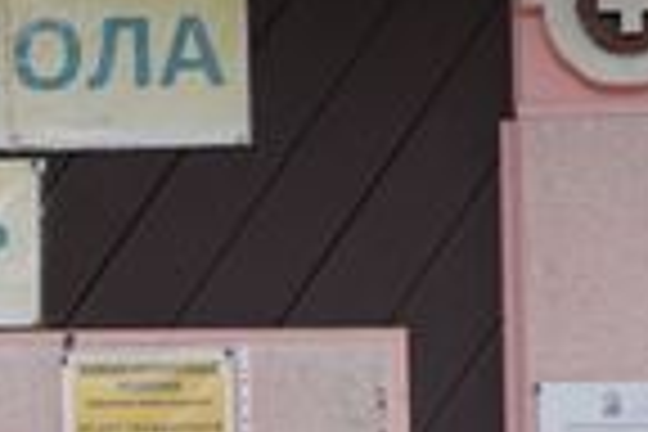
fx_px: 2880
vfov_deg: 8.5
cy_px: 423
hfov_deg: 12.3
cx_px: -268
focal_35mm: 160
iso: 320
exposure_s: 1/160
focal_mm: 33
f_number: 4
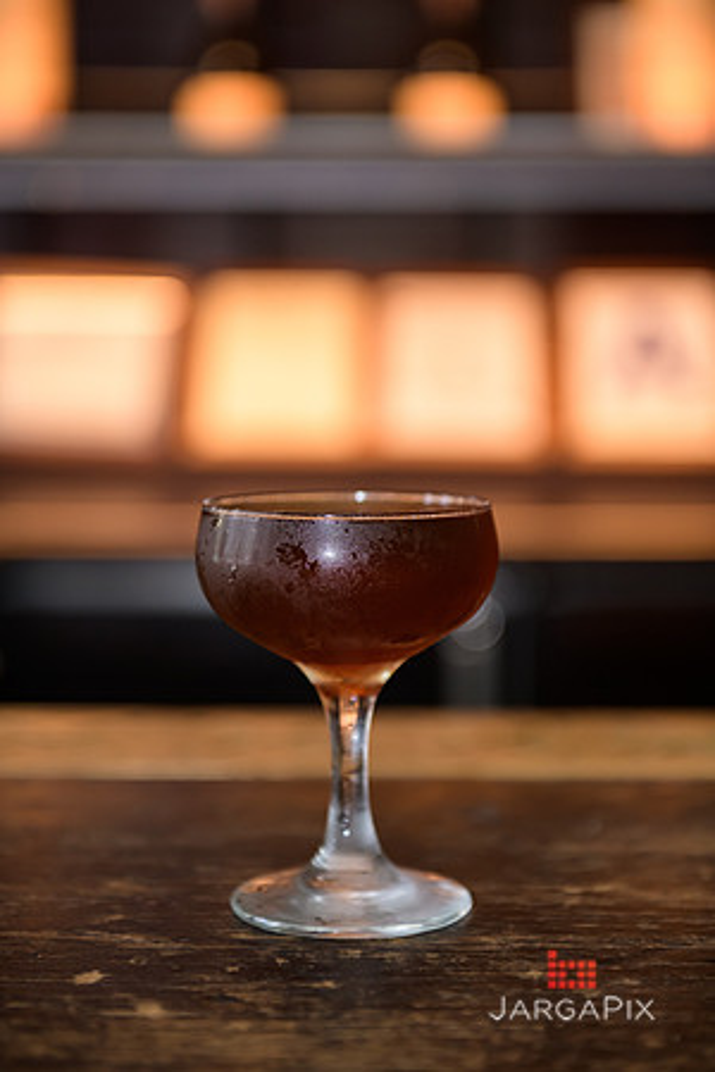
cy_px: 536
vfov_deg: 28.8
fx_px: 2085
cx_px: 358
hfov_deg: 19.5
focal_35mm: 70
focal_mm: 70
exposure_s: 1/125
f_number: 3.2
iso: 1000
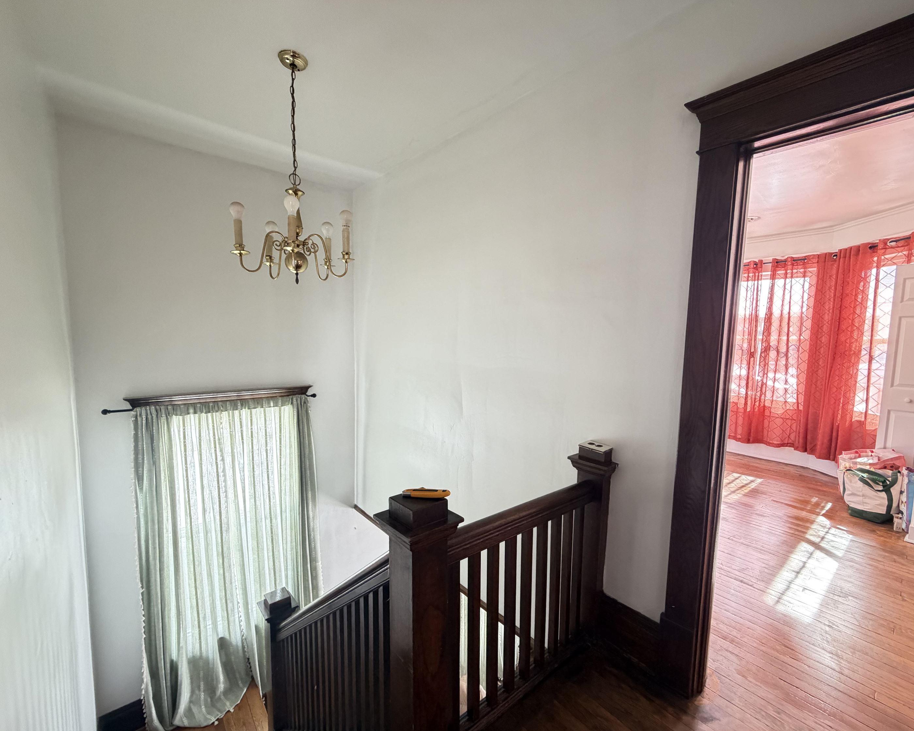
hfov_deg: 96.8
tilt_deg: -5.5
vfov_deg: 84.0
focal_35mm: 15
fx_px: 406
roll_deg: -0.7
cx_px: 460
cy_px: 374
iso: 400
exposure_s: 1/60
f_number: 2.2
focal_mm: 2.22
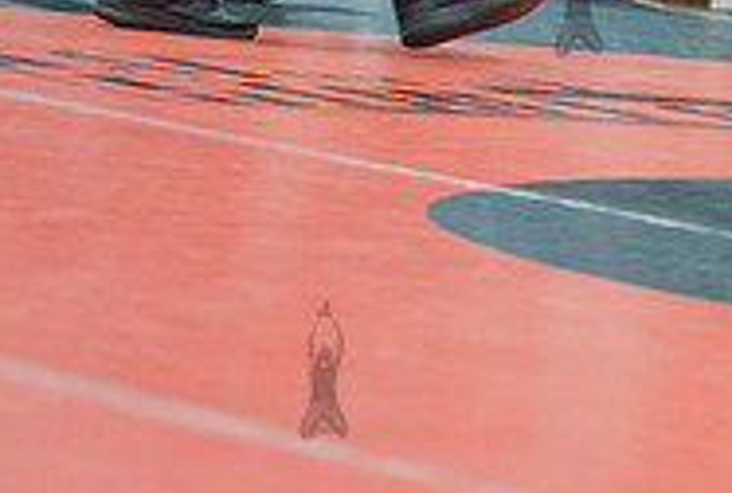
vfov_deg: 4.7
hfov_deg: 6.8
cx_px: 1308
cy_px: -66
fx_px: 6038
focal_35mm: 296
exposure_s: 1/320
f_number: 2.8
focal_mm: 80
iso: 4000
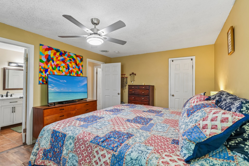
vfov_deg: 72.0
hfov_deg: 95.0
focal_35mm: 16
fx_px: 114
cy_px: 83
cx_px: 124
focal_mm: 11
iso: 500
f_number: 8
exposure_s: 1/10
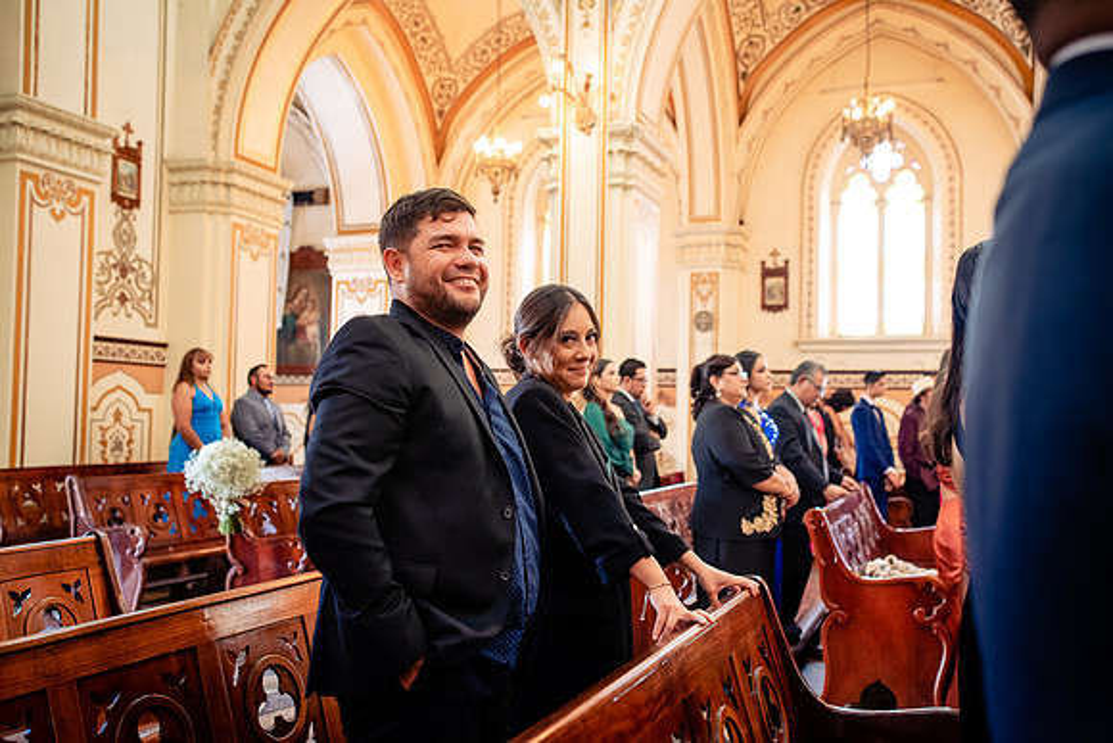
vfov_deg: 38.9
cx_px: 556
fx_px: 1051
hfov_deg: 55.8
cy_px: 372
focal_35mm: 34
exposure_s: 1/80
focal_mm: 34
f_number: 3.2
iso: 1250
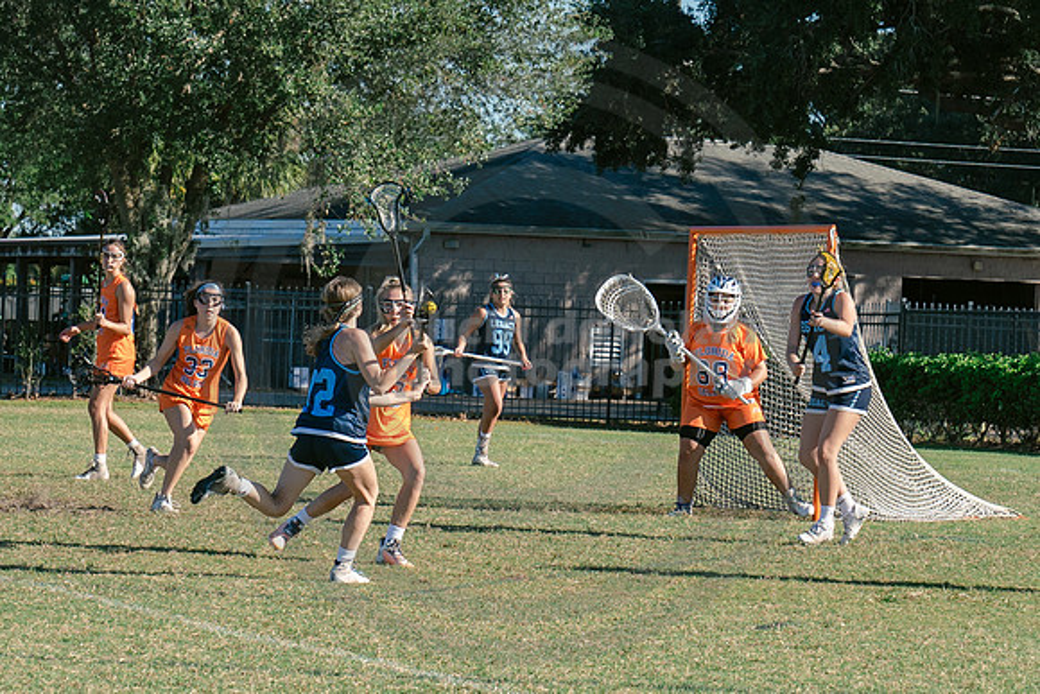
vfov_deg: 8.0
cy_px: 407
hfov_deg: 12.0
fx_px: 4960
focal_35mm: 172
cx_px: 434
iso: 250
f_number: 5.6
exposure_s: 1/800
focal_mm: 70
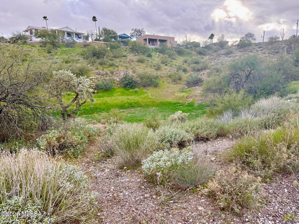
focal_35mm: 24
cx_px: 150
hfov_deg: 71.6
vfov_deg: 56.8
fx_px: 207
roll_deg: +1.2
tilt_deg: -10.7
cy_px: 112
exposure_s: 1/575
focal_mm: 6.76
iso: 100
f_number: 1.78
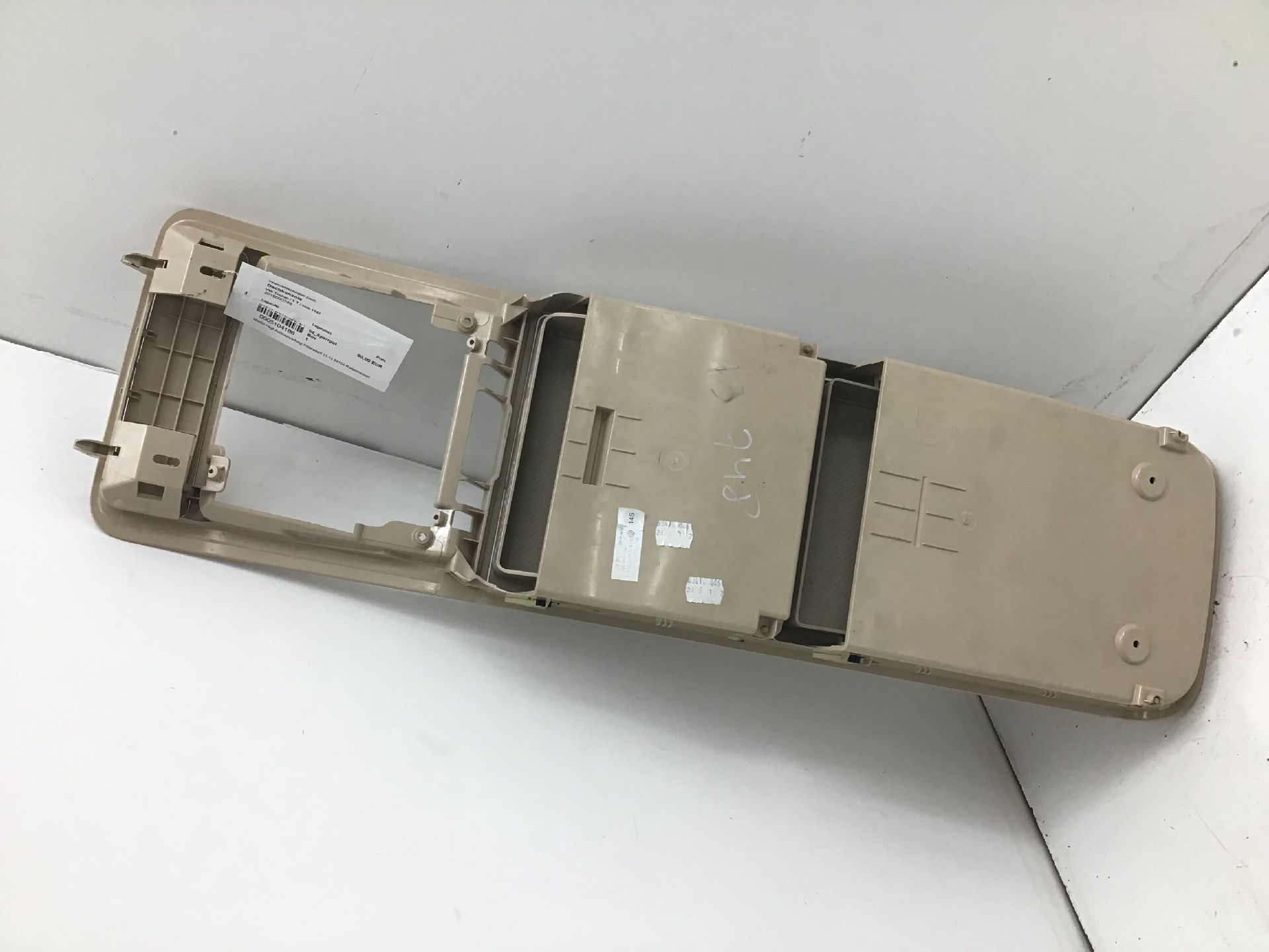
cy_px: 476
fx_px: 1136
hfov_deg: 58.4
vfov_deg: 45.4
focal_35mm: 31
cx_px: 634
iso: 32
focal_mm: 3.3
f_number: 2.4
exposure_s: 1/33
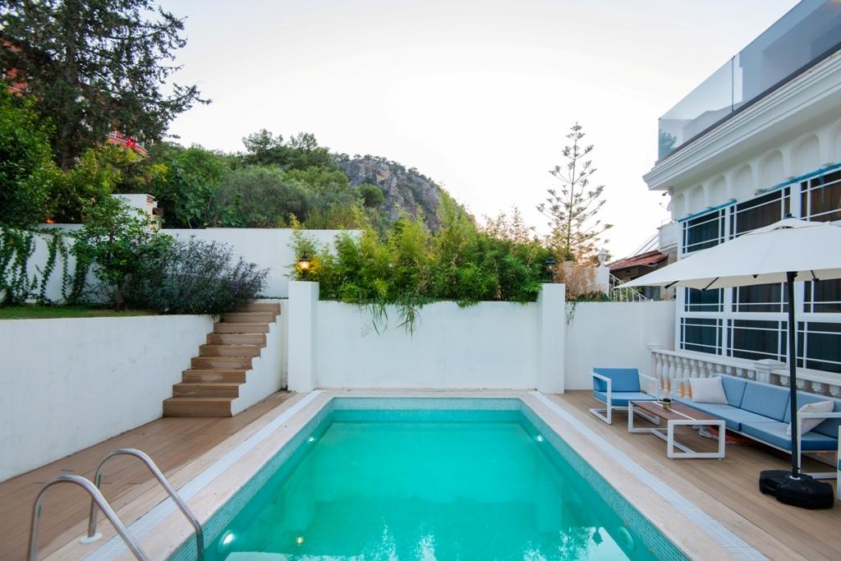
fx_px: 397
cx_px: 420
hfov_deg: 93.3
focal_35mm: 17
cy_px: 280
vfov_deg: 70.5
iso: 400
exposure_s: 1/40
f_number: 5.6
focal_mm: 17
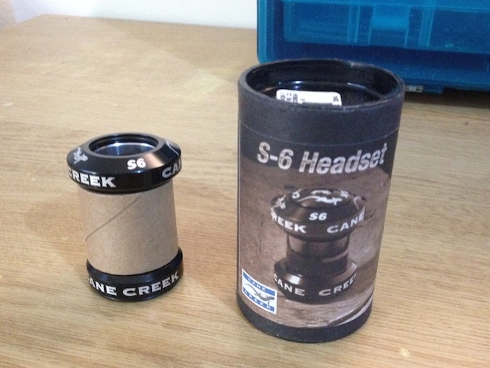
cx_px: 261
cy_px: 217
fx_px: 609
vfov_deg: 33.5
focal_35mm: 43
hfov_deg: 43.8
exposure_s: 1/15
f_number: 2.4
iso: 500
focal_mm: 4.28
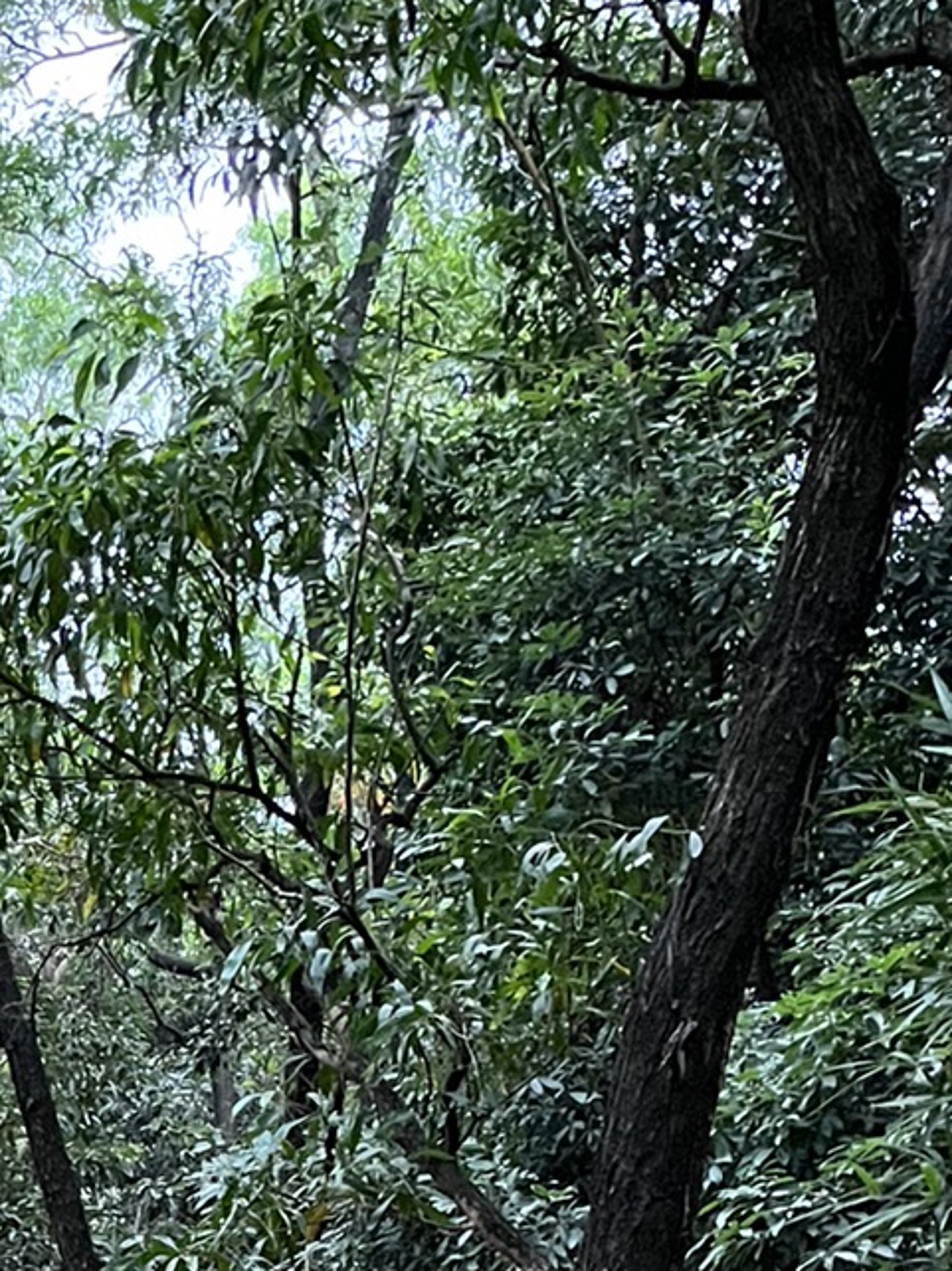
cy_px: 1768
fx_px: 2972
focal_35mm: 81
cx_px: -259
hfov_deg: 17.2
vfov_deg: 21.2
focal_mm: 5.1
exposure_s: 1/58
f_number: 1.6
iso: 500
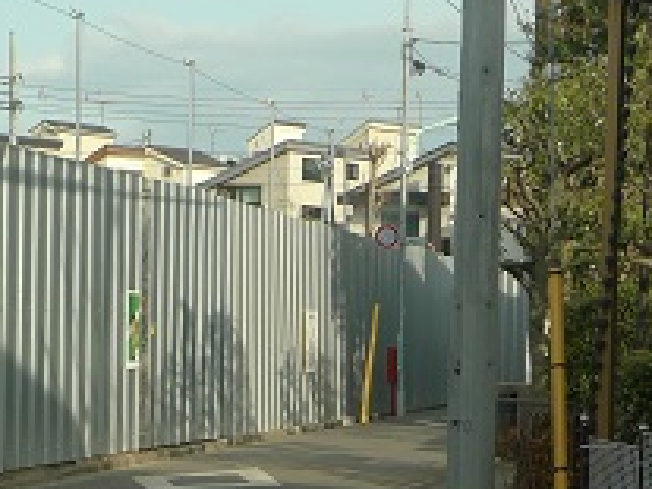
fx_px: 2993
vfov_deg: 9.3
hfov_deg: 12.4
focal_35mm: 159
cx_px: 340
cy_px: 481
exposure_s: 1/1000
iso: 80
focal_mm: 12.8
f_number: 2.8
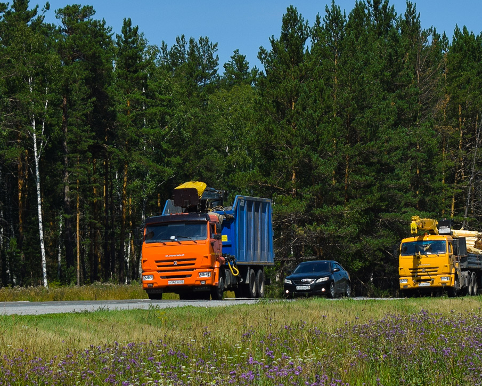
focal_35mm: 103
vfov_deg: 15.0
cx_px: 307
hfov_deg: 18.7
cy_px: 187
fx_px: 1464
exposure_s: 1/1000
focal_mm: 55
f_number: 5.6
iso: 100
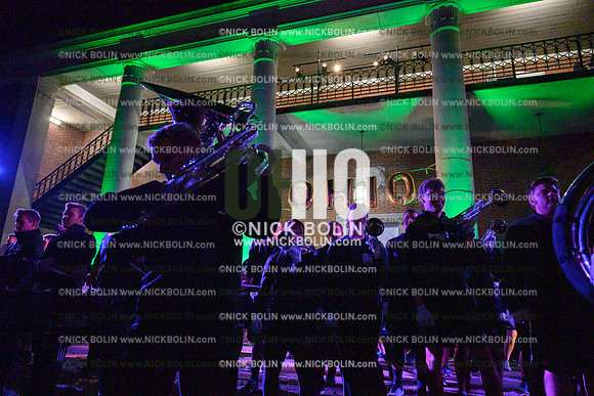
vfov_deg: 53.2
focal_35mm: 24
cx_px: 297
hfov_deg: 73.7
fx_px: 396
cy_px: 198
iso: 12800
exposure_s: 1/500
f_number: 4
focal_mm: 24
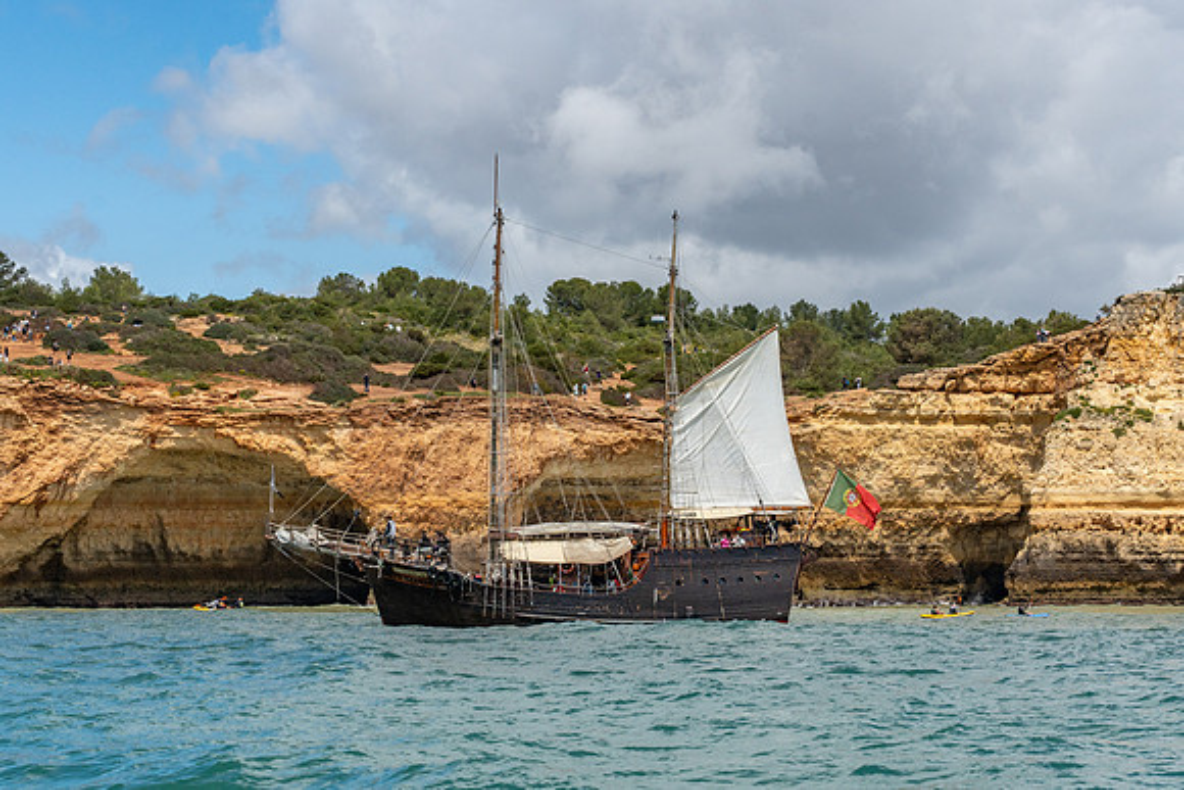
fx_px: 2888
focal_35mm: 88
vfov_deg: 15.6
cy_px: 459
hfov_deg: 23.2
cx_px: 615
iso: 400
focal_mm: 70
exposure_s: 1/4000
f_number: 8
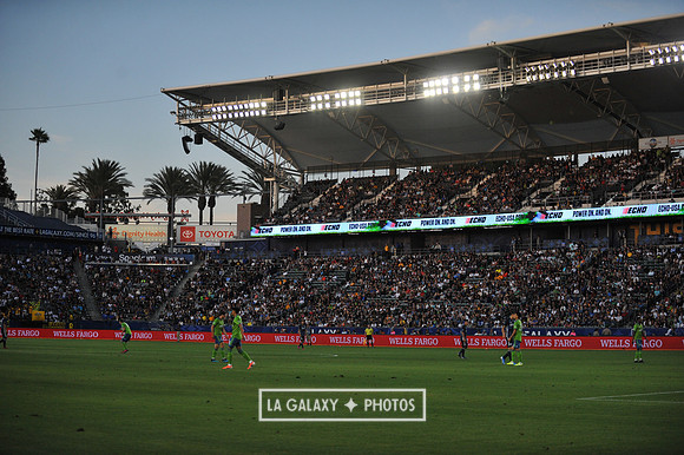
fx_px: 1329
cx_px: 342
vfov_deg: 19.4
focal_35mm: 70
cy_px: 228
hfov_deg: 28.9
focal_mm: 70
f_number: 2.8
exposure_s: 1/4000
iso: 1600
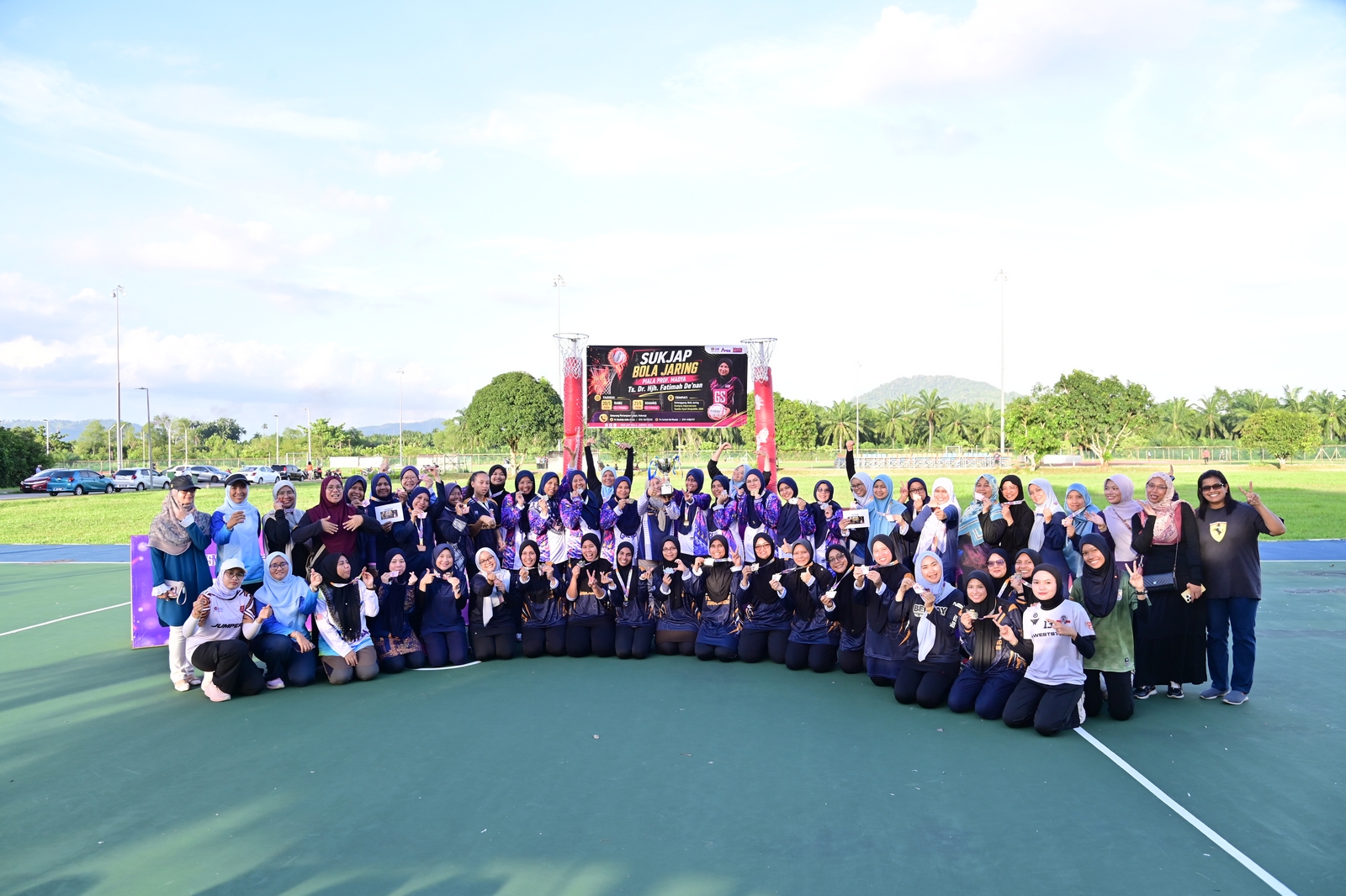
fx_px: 897
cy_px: 448
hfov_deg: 73.8
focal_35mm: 24
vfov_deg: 53.1
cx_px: 673
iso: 320
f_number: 7.1
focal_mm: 24
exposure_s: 1/160
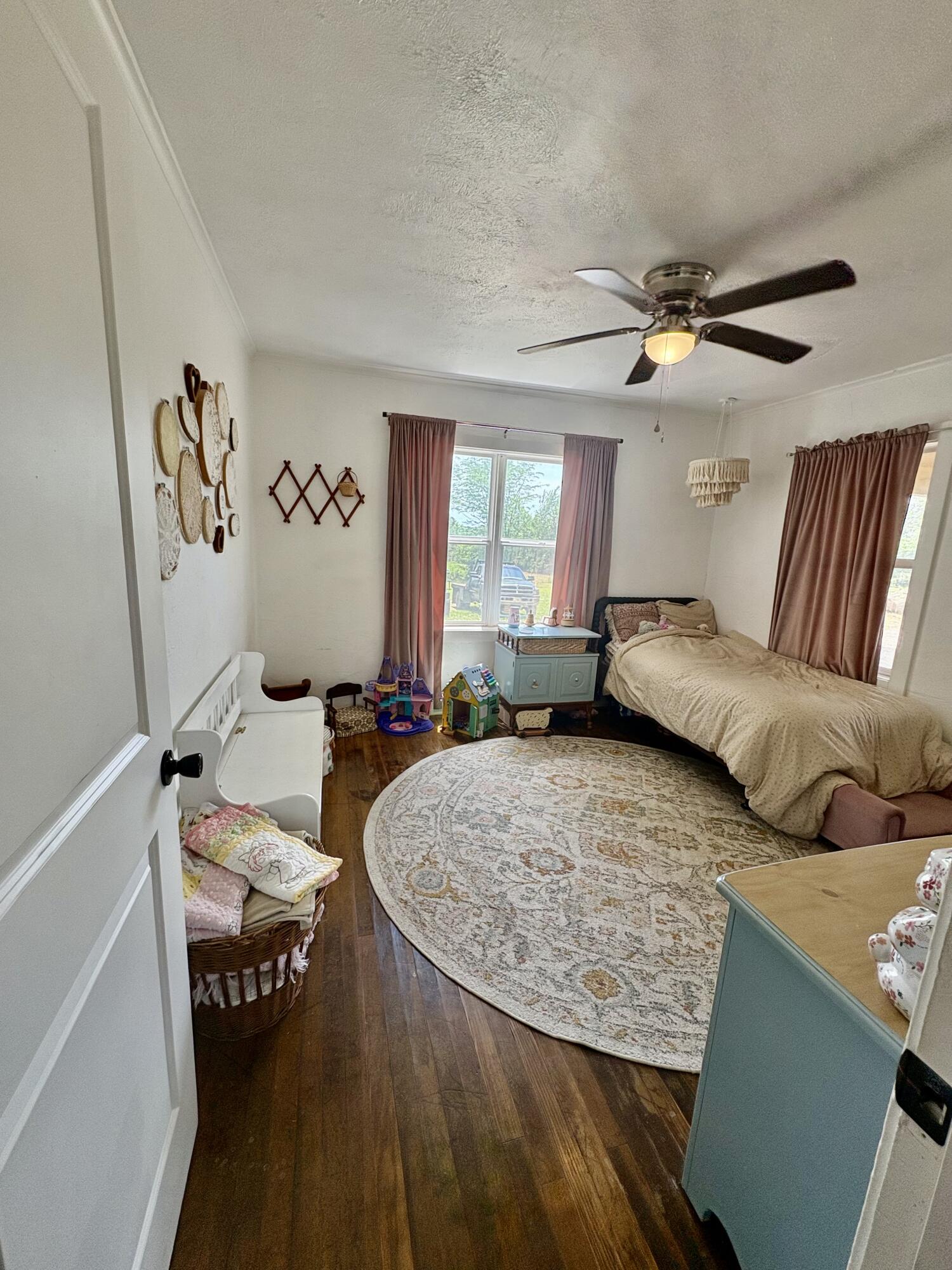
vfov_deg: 102.1
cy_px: 635
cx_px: 476
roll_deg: -3.9
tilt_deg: -10.3
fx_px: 513
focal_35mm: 14
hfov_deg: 85.7
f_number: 2.2
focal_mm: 2.22
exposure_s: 1/126
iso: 80
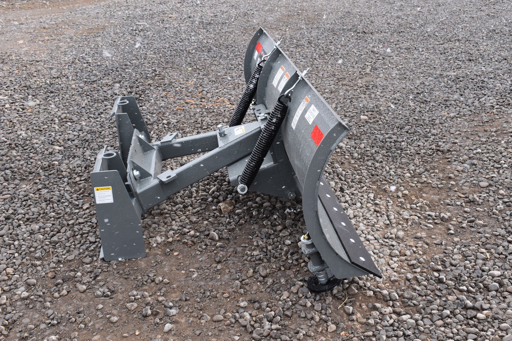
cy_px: 170
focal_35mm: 39
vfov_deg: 34.2
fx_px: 555
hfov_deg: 49.6
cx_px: 256
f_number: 8
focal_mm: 26
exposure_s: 1/250
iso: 400
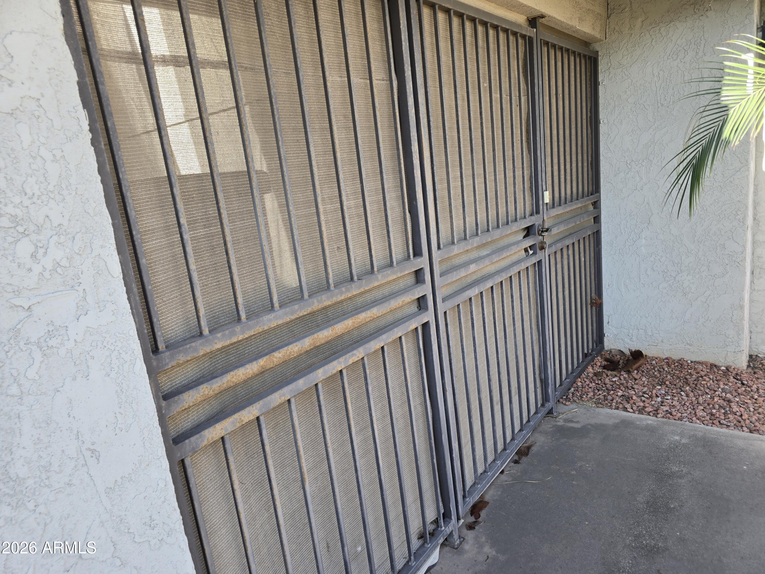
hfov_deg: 73.9
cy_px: 287
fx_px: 508
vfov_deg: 58.9
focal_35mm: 23
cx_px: 382
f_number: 1.7
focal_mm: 6.3
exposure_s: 1/180
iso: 25
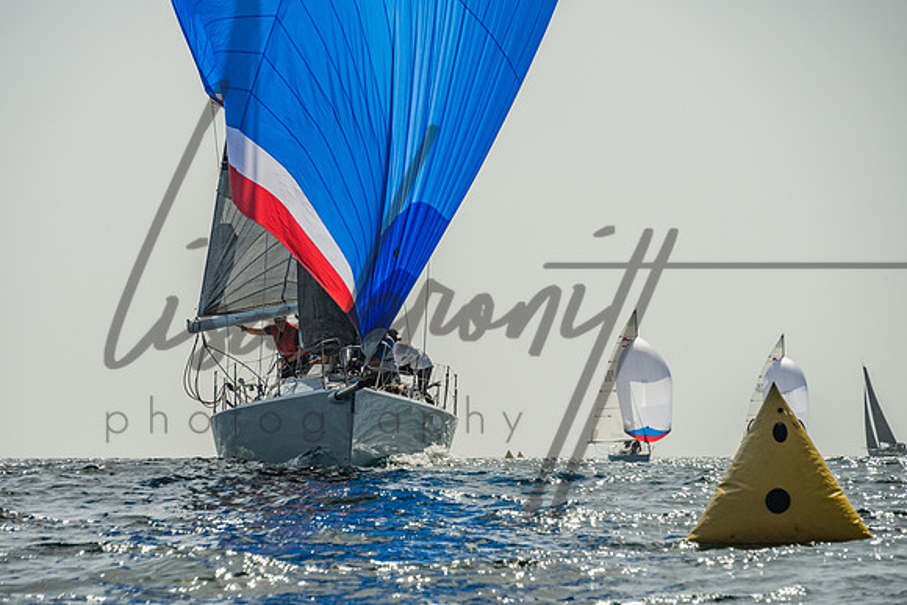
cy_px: 376
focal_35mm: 226
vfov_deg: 6.1
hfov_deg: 9.1
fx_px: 5705
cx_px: 384
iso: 320
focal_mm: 180
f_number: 6.3
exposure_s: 1/2500
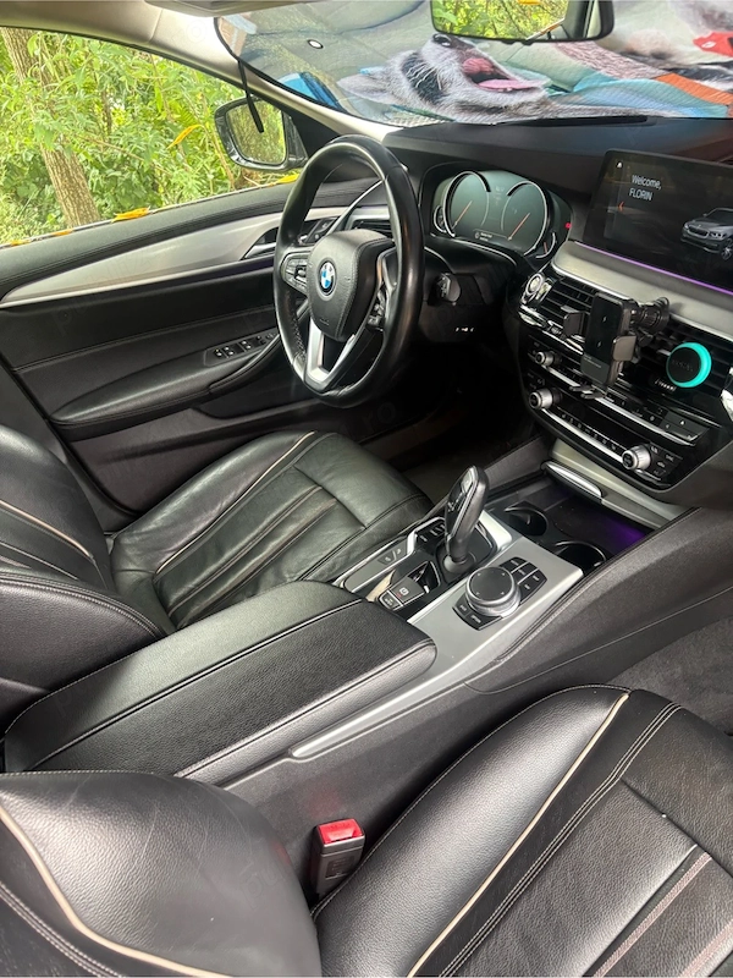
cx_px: 366
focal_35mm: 26
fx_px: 734
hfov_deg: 53.1
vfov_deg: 67.3
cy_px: 489
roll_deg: +14.5
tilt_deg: -27.4
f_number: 1.6
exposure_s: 1/49
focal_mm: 5.96
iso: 160
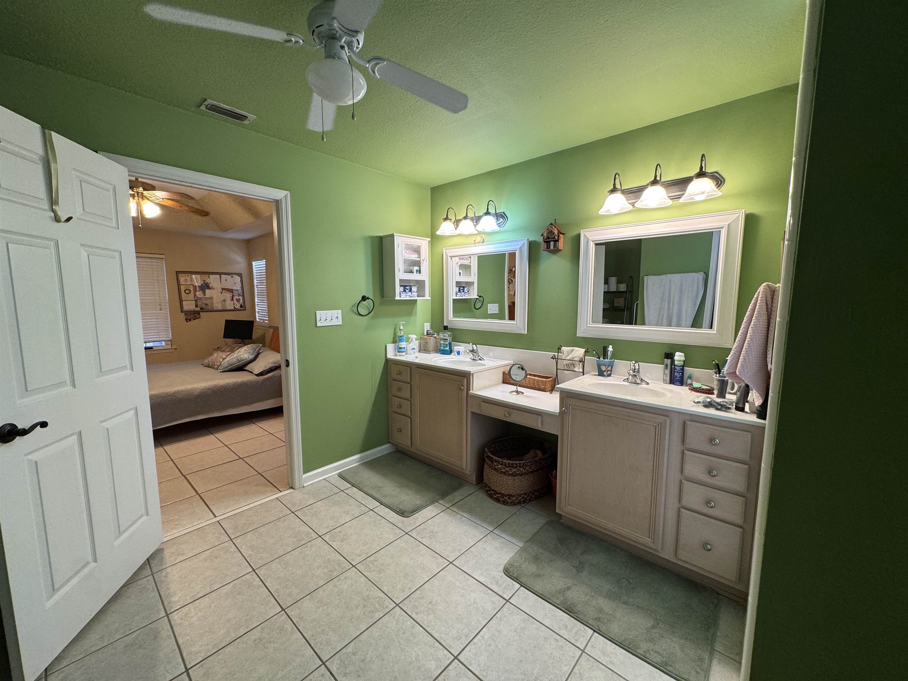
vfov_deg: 85.7
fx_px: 367
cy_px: 340
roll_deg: +0.3
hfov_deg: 102.1
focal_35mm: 14
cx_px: 454
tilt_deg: -7.1
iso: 160
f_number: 2.2
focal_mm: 2.22
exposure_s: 1/60
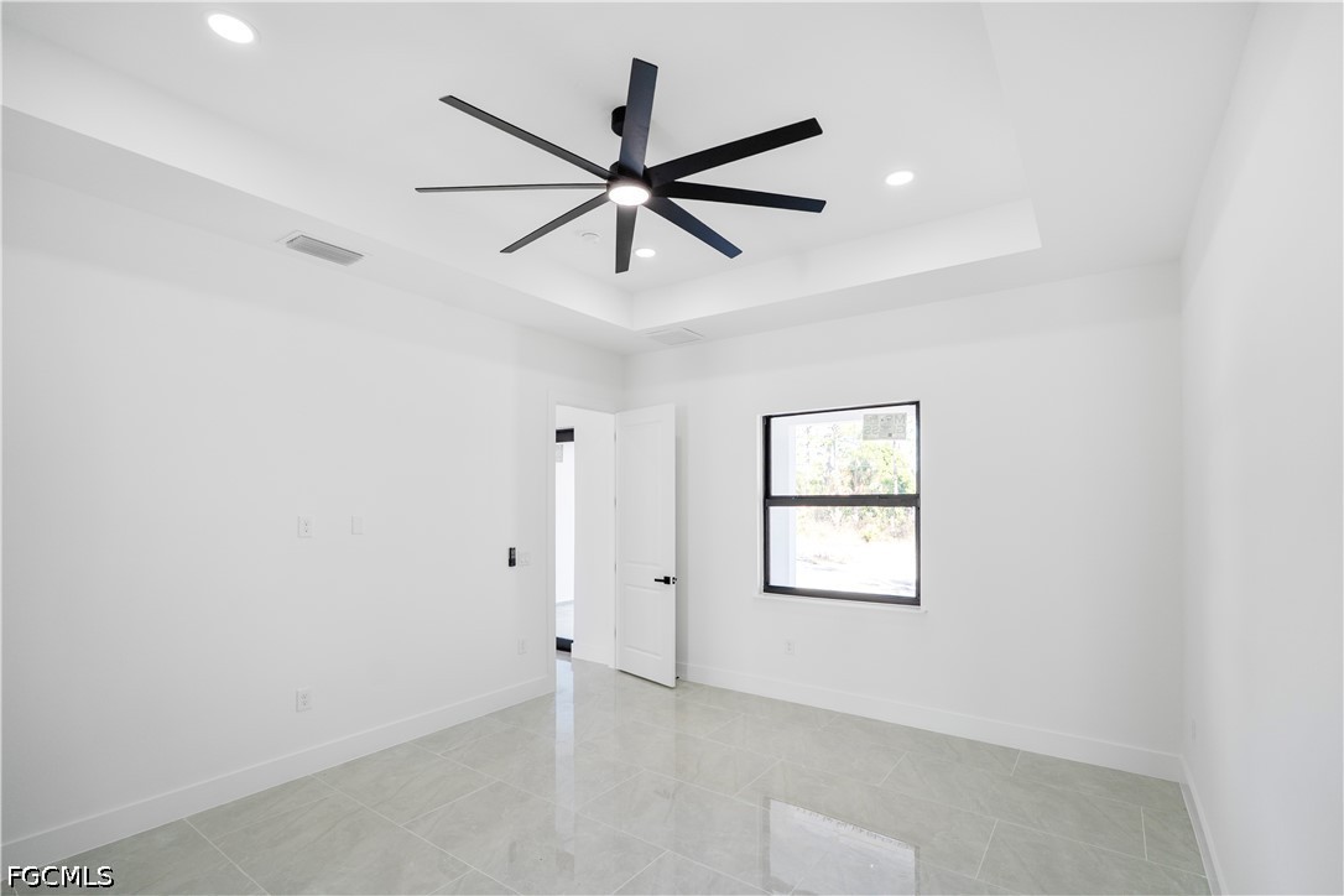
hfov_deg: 96.7
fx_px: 597
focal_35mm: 16
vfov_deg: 73.7
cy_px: 448
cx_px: 672
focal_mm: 16
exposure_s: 1/160
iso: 250
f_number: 4
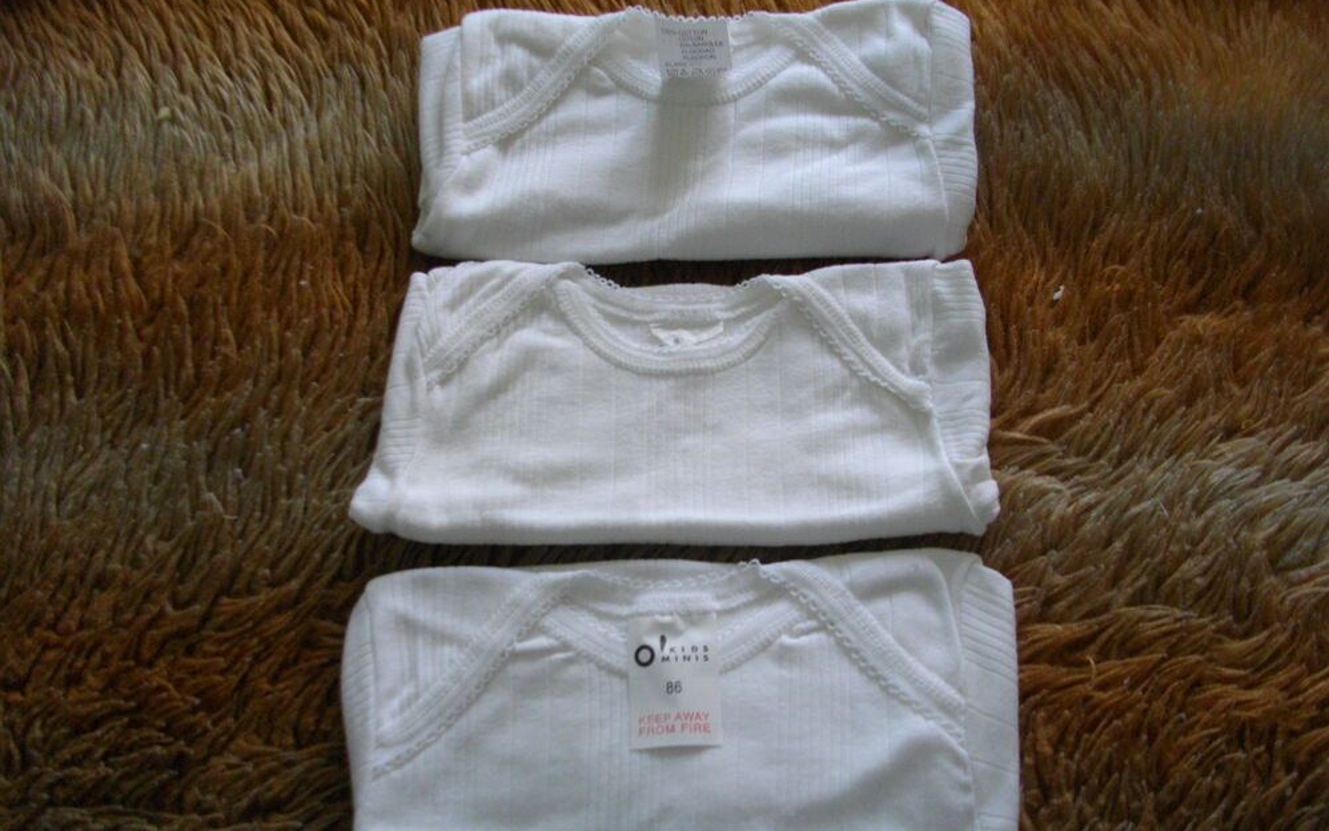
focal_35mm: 34
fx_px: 1232
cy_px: 482
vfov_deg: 37.2
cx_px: 664
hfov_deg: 56.7
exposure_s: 1/50
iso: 209
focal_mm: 5.7
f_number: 2.9
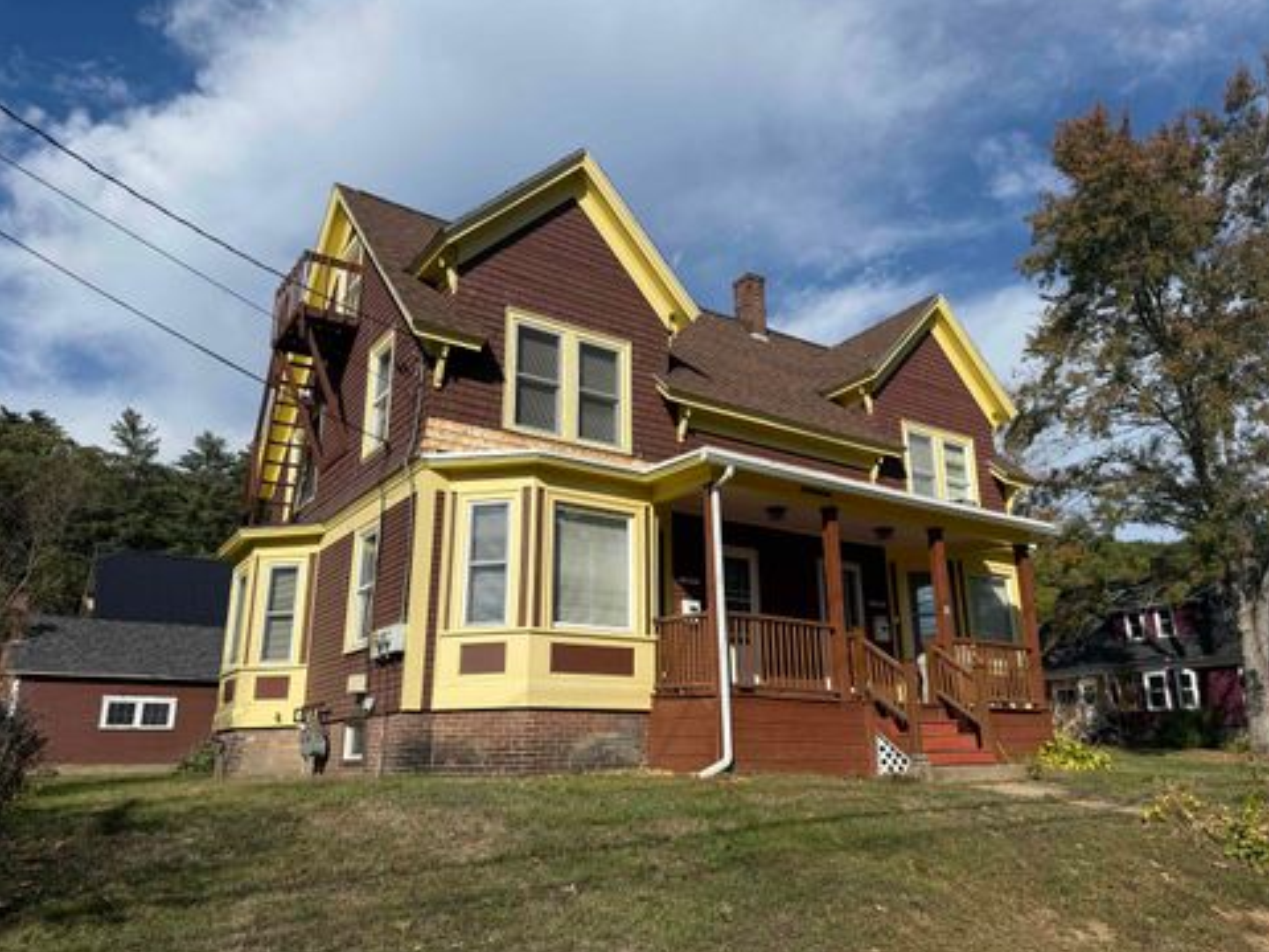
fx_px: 916
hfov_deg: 69.4
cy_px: 488
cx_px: 658
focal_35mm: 25
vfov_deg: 54.9
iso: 80
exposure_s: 1/7353
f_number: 1.78
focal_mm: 6.76
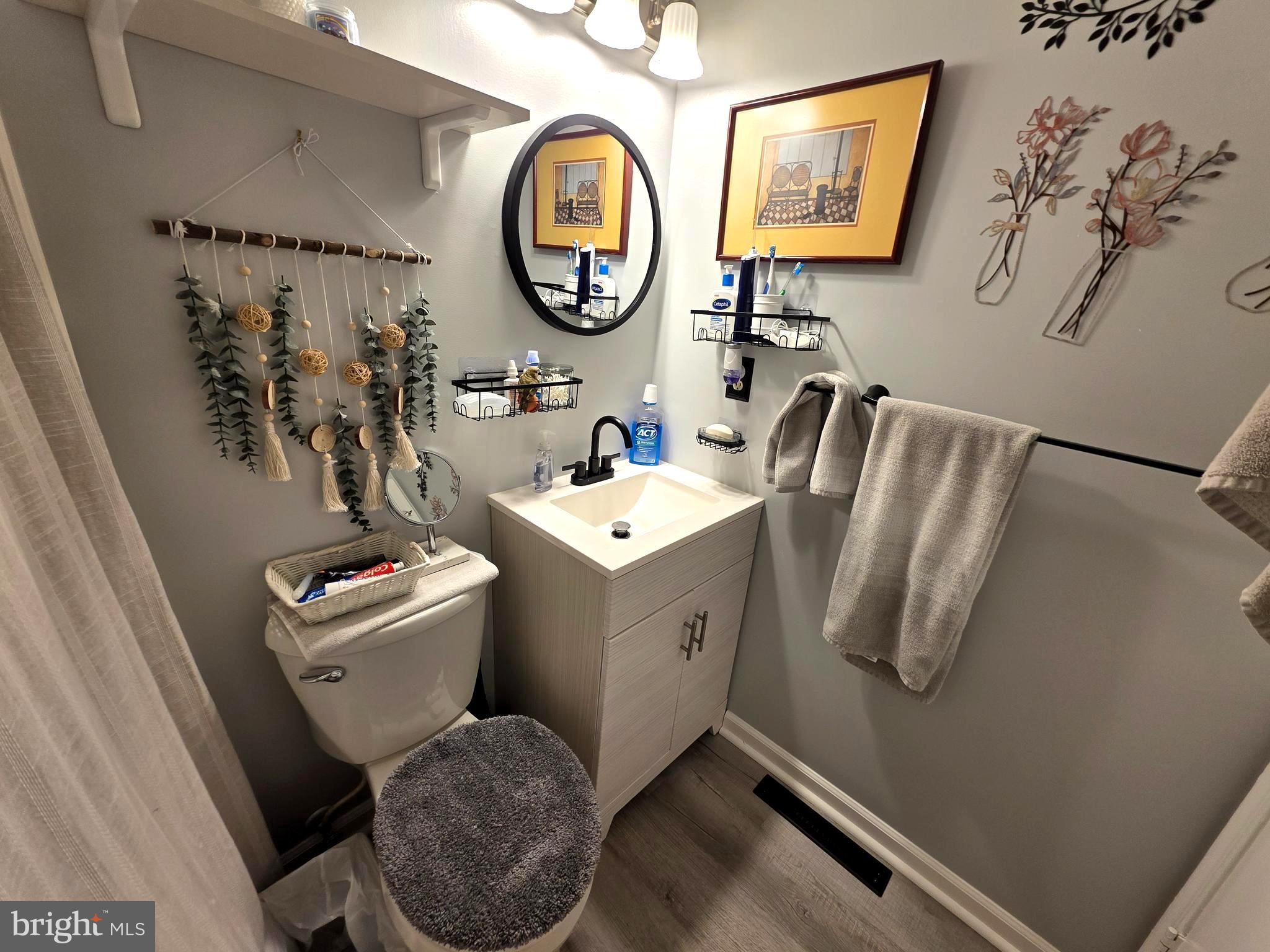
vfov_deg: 89.9
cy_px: 476
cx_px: 635
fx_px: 477
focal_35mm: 13
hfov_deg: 106.2
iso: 50
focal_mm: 2.2
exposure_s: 1/120
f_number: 1.9
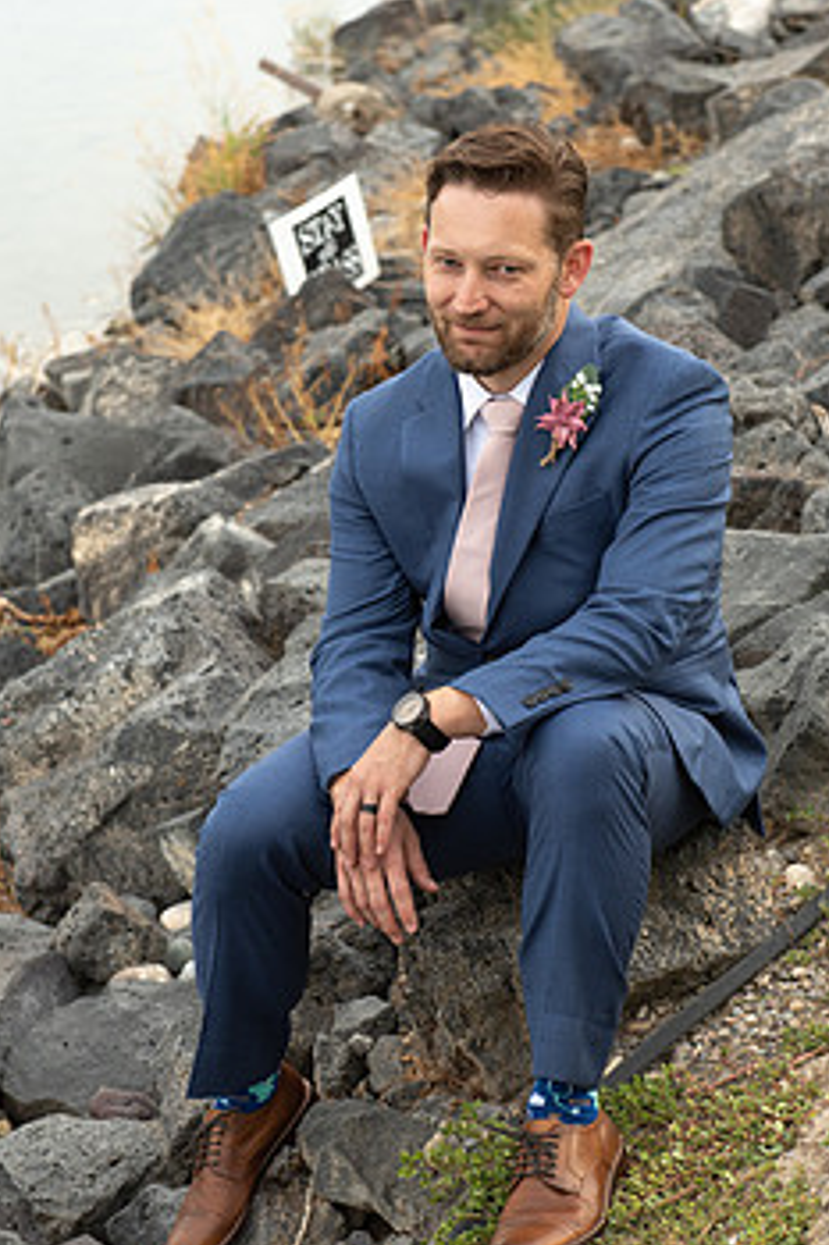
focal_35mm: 90
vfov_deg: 22.6
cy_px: 562
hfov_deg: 15.2
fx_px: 3112
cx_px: 413
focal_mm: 70
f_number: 5.6
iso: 500
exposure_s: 1/200
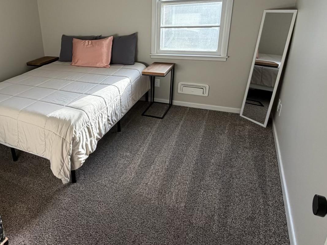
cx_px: 88
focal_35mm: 27
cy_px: 96
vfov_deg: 50.9
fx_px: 255
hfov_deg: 62.2
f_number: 2.2
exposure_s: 1/121
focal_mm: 2.22
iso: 125
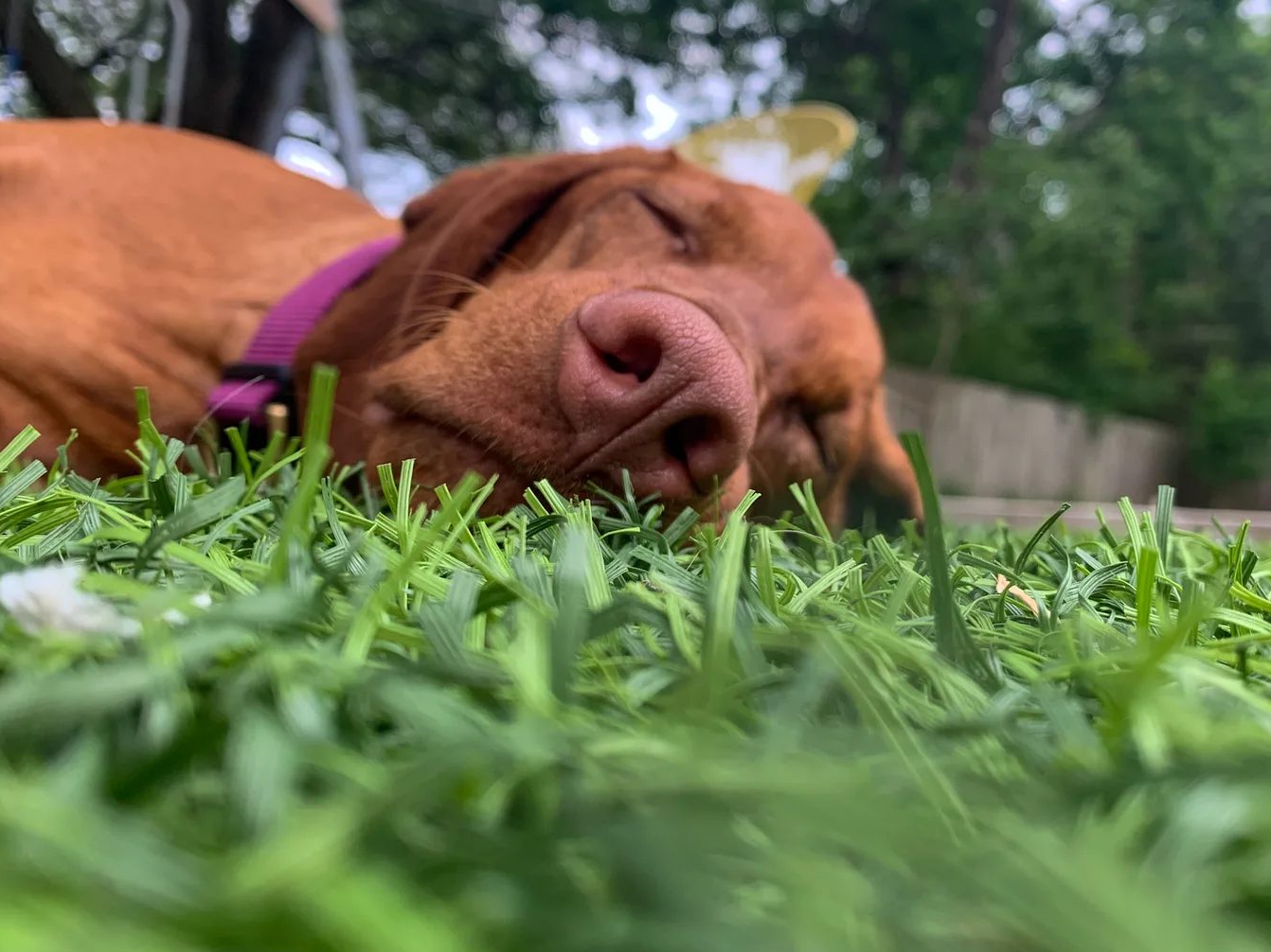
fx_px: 1138
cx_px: 731
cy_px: 417
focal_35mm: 31
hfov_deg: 58.1
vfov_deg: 45.3
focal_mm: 4.25
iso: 80
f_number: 1.8
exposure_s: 1/120
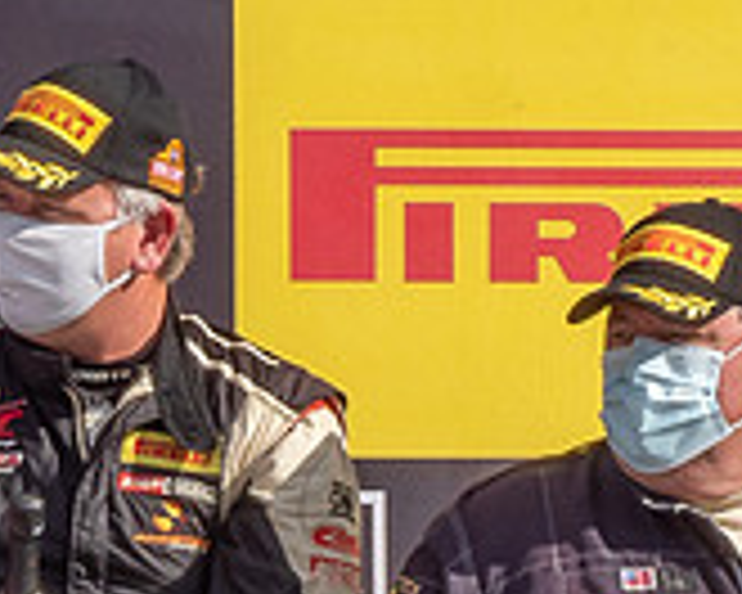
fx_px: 8213
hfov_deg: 5.2
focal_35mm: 374
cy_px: 1042
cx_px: -141
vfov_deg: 4.1
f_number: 18
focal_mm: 29
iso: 250
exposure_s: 1/80
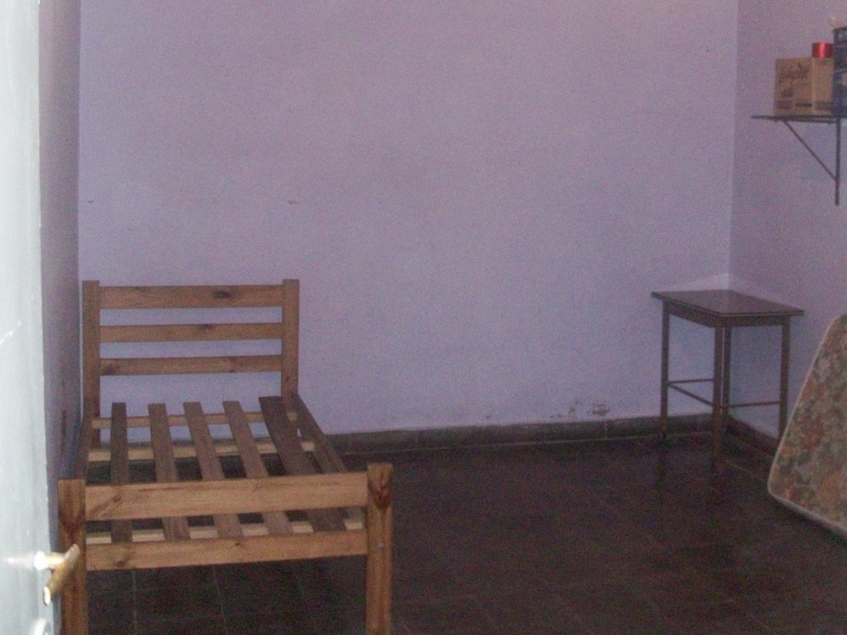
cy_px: 178
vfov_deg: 29.3
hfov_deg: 38.7
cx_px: 512
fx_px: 1199
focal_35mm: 49
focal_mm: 5.7
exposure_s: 1/60
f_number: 2.8
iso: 320
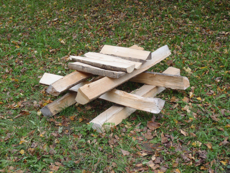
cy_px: 86
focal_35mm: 52
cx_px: 115
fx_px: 346
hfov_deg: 36.8
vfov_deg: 28.0
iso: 80
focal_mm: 9.39
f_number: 5
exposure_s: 1/50
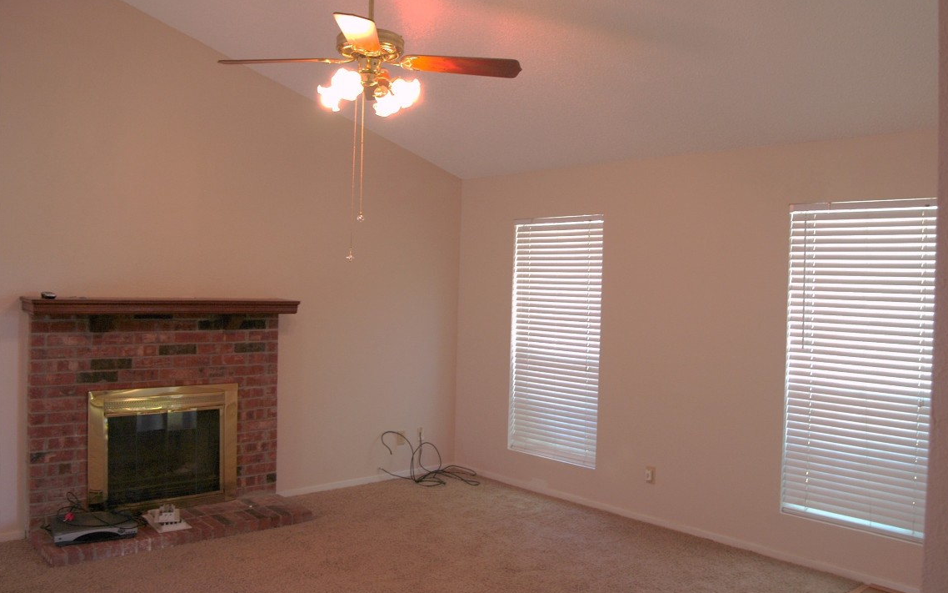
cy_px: 289
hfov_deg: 61.2
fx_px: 801
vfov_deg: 40.6
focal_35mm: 31
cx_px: 479
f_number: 5
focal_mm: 20
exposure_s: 1/25
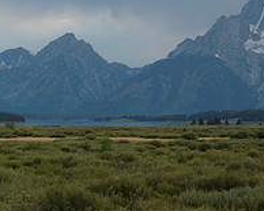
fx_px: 1151
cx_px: -31
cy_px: 112
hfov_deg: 12.8
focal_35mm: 147
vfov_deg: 10.5
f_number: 5.6
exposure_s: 1/125
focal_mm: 35
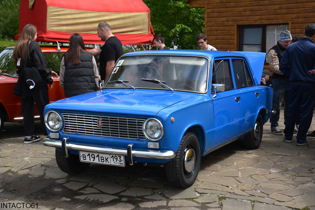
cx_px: 158
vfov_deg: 23.7
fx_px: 498
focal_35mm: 57
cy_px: 105
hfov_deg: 35.1
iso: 160
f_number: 8
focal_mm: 38
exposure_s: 1/250
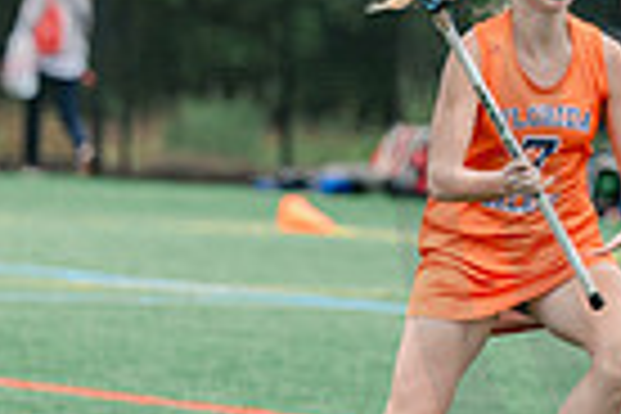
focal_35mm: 825
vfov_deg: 1.7
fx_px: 14230
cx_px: 987
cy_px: 5
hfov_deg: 2.5
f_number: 3.2
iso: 250
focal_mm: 170
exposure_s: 1/640
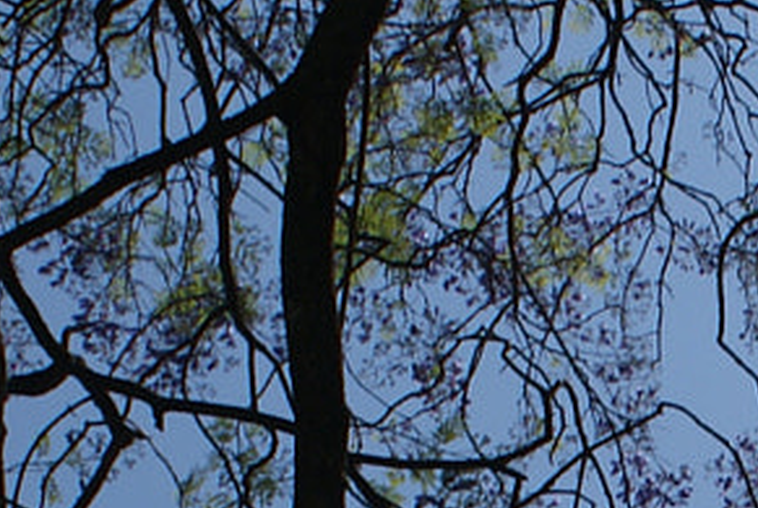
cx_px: 1279
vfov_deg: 5.8
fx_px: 4871
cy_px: 1181
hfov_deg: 8.6
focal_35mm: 231
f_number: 10
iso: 100
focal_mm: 28
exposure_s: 1/320
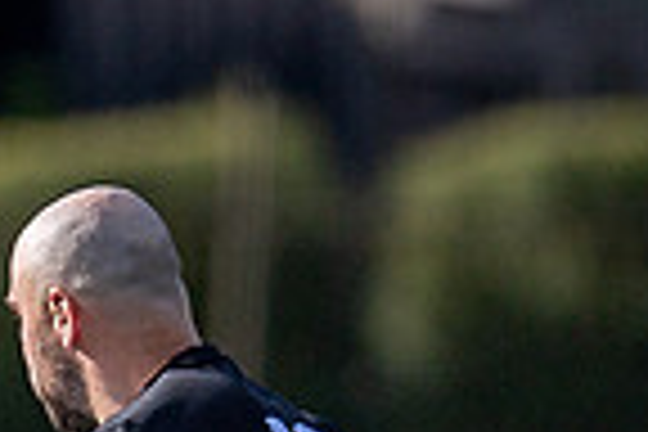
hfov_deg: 0.5
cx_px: -542
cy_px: 828
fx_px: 82056
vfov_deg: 0.3
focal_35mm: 4559
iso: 200
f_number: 4
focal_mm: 500
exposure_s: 1/1600
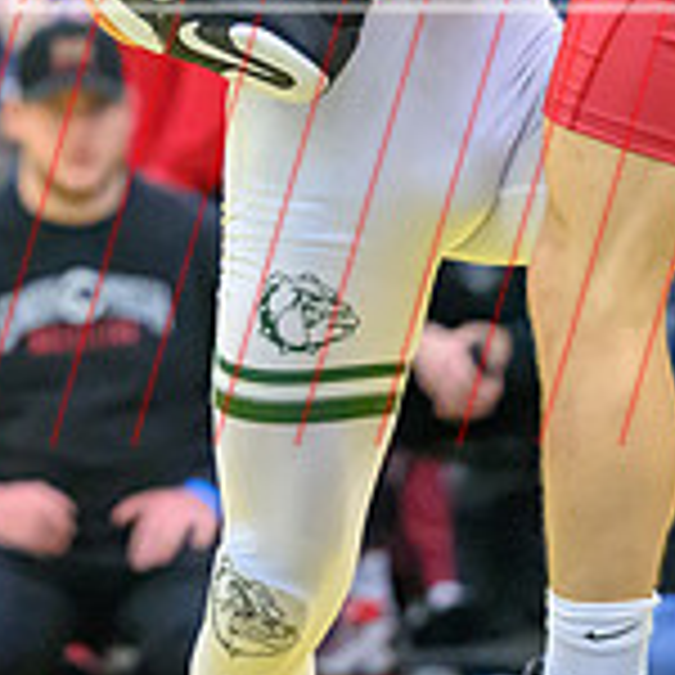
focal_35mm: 459
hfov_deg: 3.8
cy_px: -27
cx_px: 113
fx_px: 10126
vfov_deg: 3.8
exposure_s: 1/800
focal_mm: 120
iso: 12800
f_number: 2.8
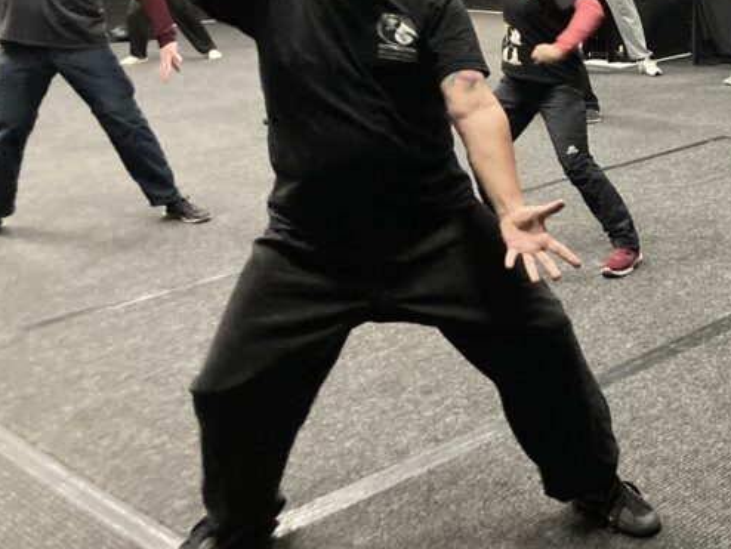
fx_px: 1225
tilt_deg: -13.0
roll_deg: +2.1
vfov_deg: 25.0
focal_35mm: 58
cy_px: 146
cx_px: 728
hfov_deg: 30.9
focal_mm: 3.99
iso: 640
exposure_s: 1/29
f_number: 1.8
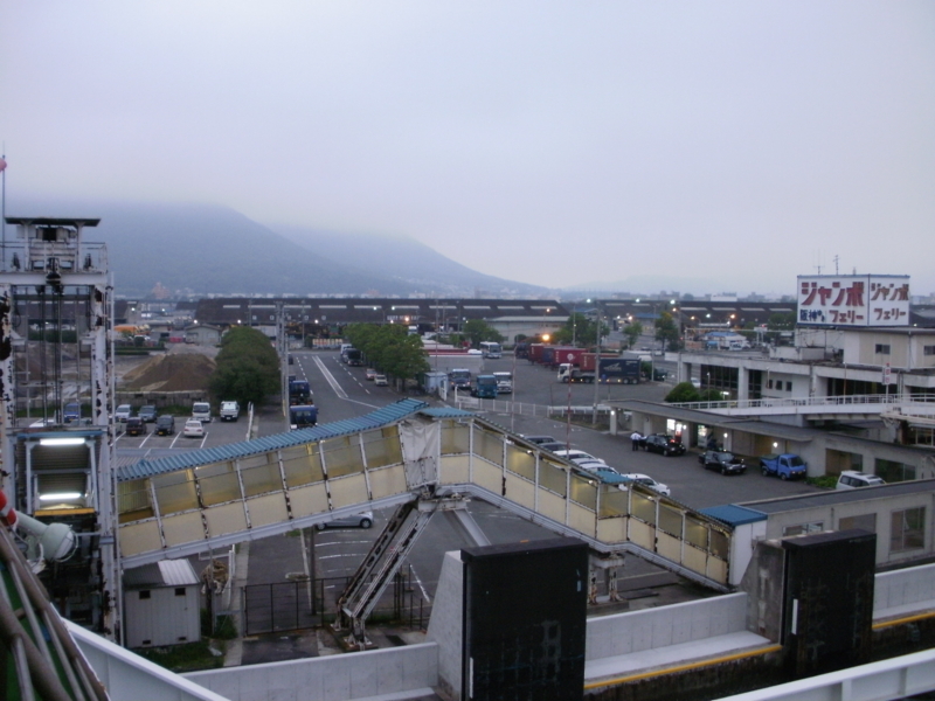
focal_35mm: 36
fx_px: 972
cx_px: 468
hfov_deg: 51.4
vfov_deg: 39.7
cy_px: 350
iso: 200
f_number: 3.5
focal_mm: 6.3
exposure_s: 1/25
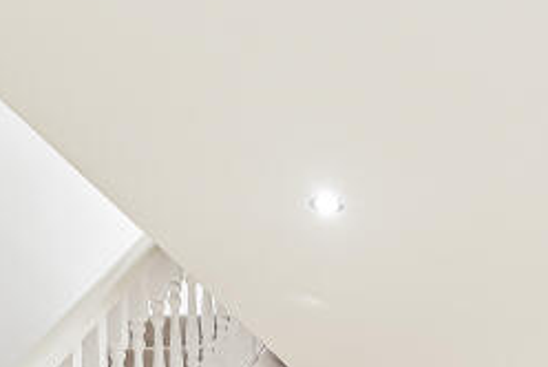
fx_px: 1006
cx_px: 577
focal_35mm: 66
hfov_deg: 28.2
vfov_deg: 16.7
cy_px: 685
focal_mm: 16
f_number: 4.5
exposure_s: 1/4
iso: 400
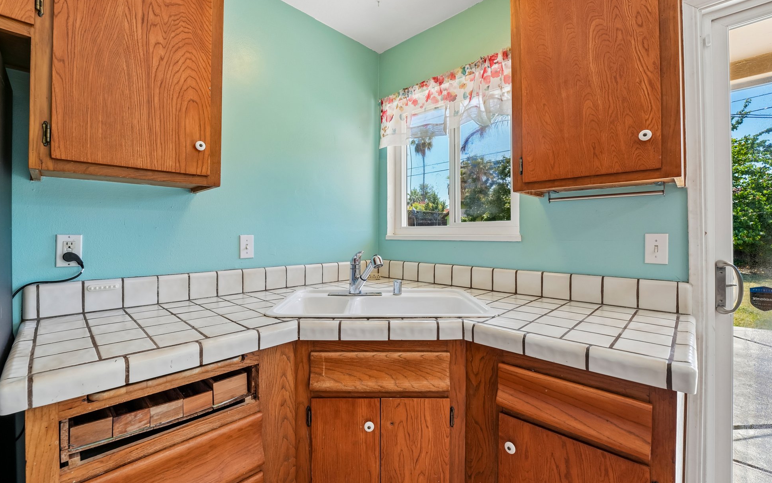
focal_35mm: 15
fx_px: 316
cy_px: 234
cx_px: 382
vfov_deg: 74.8
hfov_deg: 101.5
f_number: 8
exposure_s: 1/50
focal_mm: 14
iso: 640
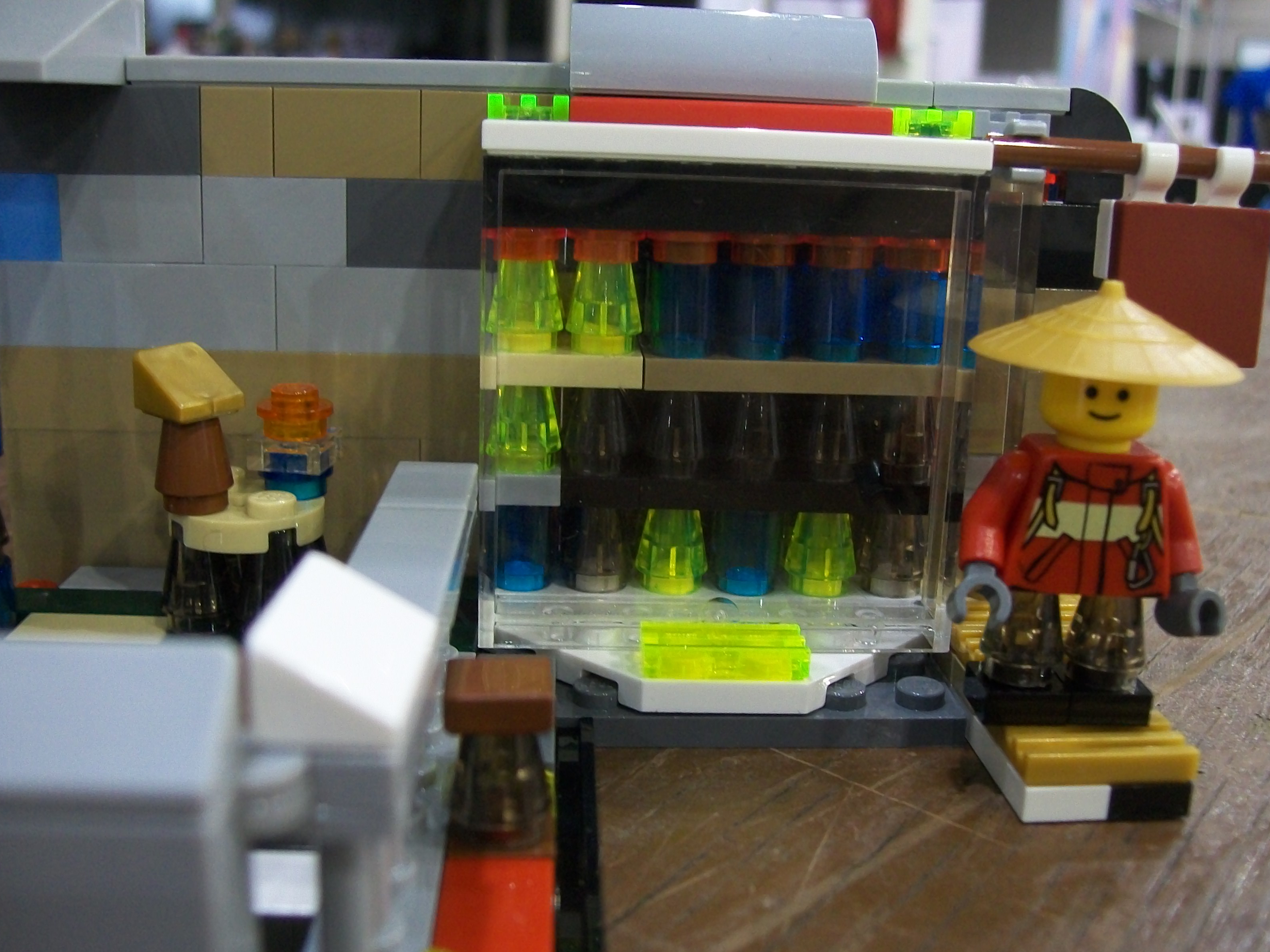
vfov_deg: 38.7
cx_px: 637
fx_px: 1357
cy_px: 488
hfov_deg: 50.1
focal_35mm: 37
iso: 160
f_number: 2.7
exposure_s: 1/13
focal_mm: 6
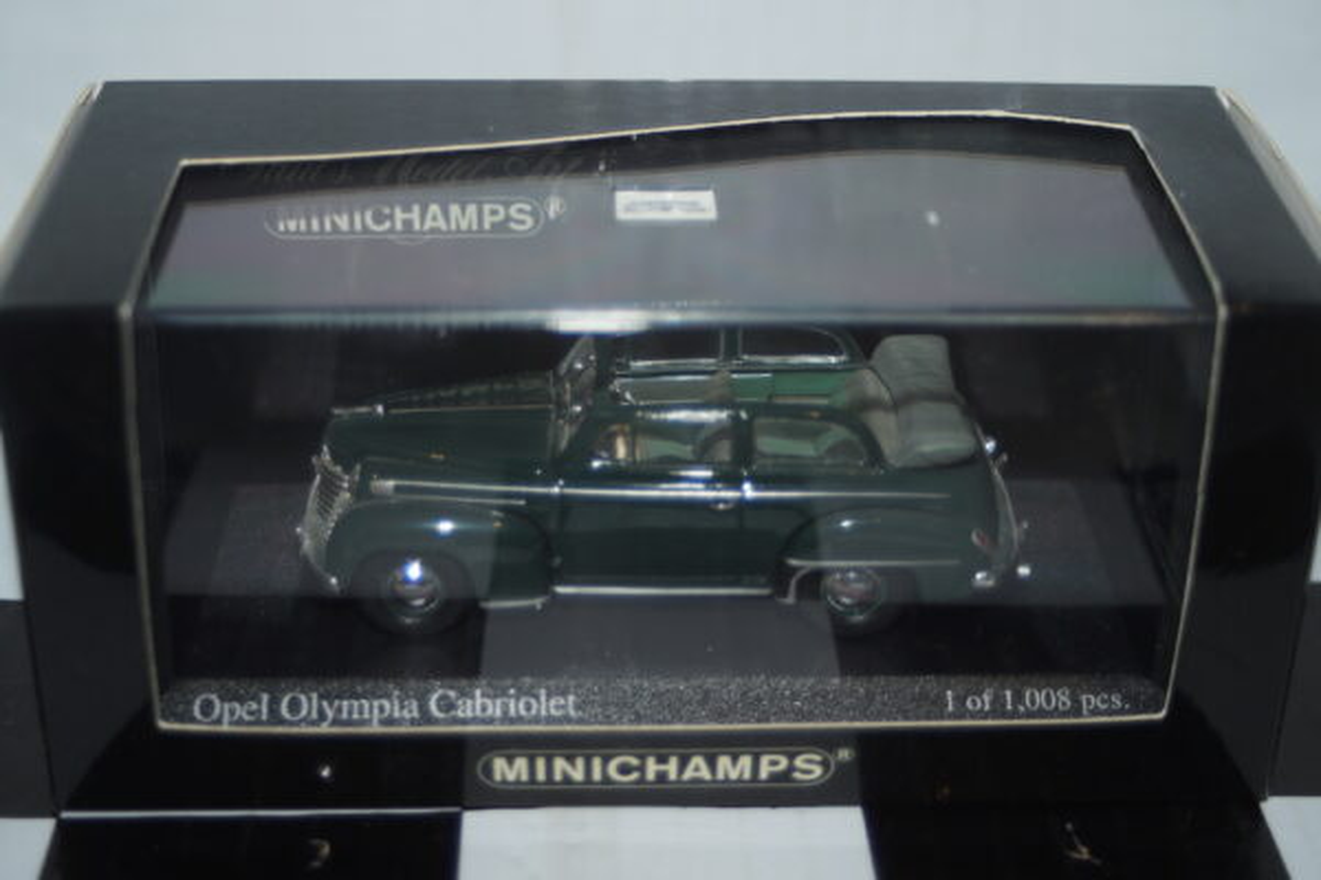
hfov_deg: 33.4
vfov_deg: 22.6
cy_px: 440
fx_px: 2201
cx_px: 660
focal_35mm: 60
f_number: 4.5
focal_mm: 40
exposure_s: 1/80
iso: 125
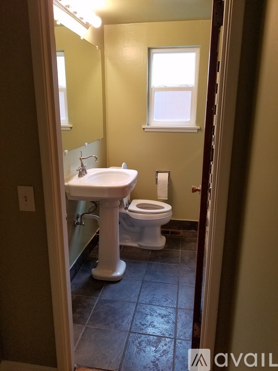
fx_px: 278
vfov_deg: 67.3
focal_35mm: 26
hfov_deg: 53.0
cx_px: 139
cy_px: 186
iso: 160
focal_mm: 4.2
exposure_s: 1/60
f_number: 1.7
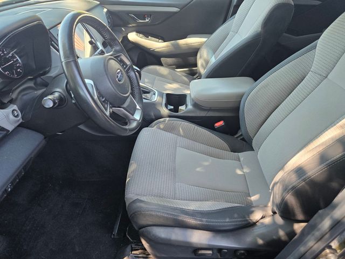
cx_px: 172
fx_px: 229
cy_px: 130
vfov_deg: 58.9
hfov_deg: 73.9
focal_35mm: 23
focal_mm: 5.4
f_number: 1.8
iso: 125
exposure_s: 1/180
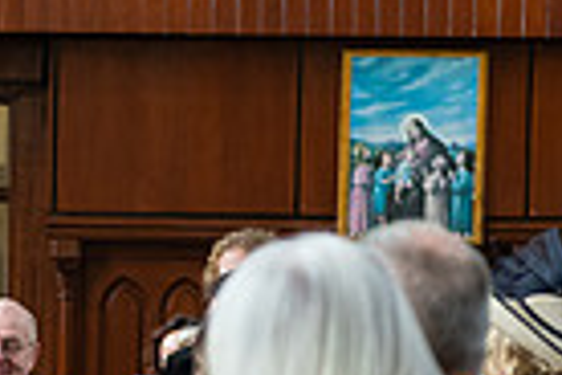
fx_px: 4605
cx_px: -130
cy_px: 601
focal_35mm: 295
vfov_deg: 4.6
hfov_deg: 6.9
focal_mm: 70
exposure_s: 1/160
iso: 800
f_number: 3.5
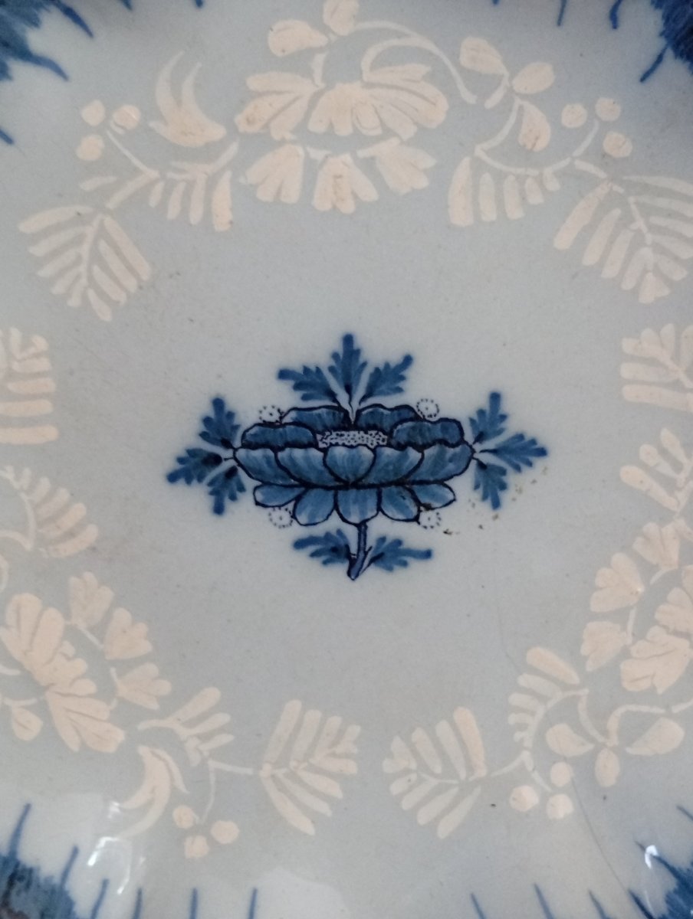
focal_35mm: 54
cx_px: 346
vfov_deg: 35.5
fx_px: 1437
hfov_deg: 27.1
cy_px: 460
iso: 201
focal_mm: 3.84
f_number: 1.8
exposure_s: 1/33.3
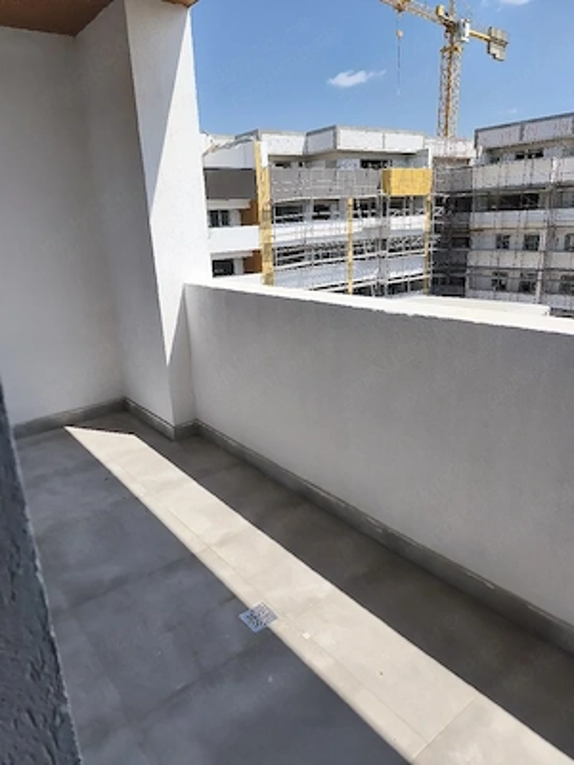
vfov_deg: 73.9
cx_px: 287
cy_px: 382
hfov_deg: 58.9
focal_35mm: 23
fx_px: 509
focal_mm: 6.14
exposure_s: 1/1667
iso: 50
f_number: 1.65
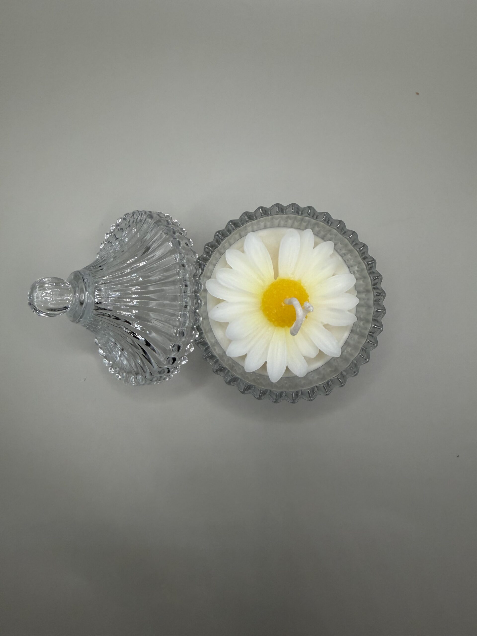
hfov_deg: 56.8
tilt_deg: -84.8
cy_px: 318
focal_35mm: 24
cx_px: 238
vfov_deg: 71.6
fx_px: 441
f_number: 2.2
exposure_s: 1/118
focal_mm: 2.22
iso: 160
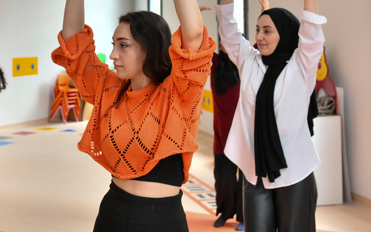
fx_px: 556
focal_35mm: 55
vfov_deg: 23.2
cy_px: 49
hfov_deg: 36.1
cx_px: 95
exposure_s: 1/250
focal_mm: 34
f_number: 4
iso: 1600
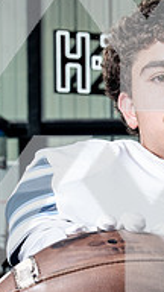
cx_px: 214
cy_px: 217
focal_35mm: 221
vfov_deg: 9.7
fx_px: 1709
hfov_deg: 5.5
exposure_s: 1/250
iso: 640
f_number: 9
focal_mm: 70
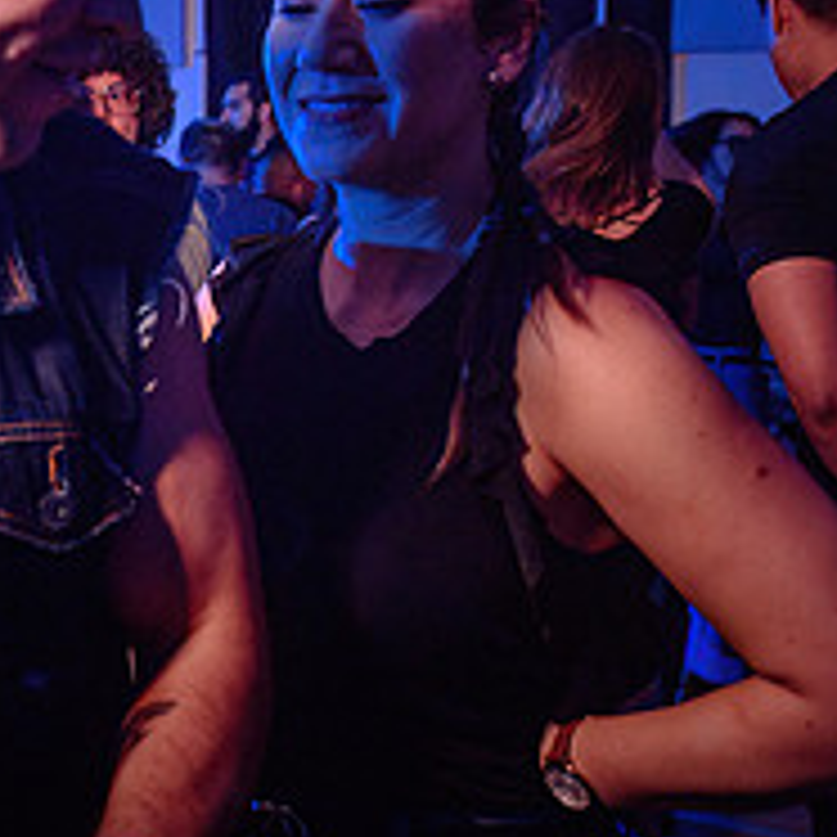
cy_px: 385
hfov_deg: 23.5
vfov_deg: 24.6
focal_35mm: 70
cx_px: -30
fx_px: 1915
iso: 800
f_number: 3.2
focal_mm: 24
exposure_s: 1/80
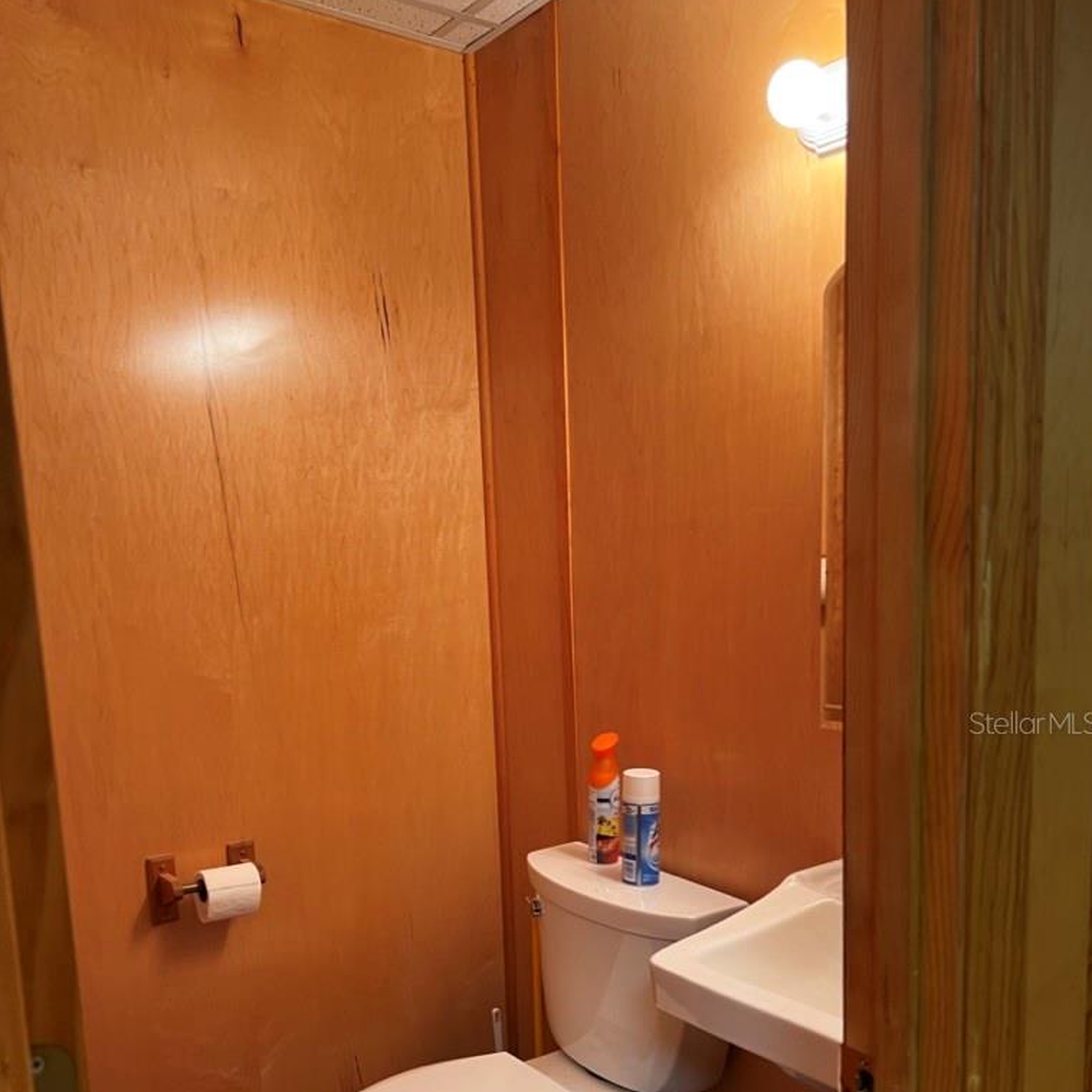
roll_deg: +2.4
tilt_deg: -8.9
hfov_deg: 52.5
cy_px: 722
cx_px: 552
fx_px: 1106
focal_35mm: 31
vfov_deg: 51.6
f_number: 1.5
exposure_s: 1/60
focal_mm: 5.7
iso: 160
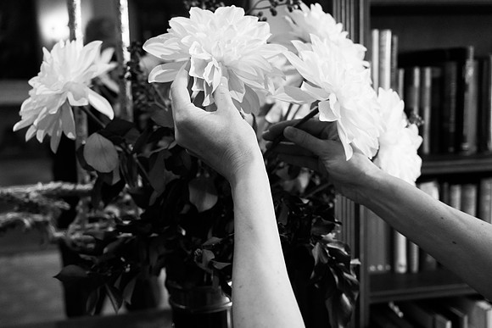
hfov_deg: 48.4
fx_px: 547
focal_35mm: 40
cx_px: 246
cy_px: 164
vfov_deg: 33.4
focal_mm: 40
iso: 1600
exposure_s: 1/160
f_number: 4
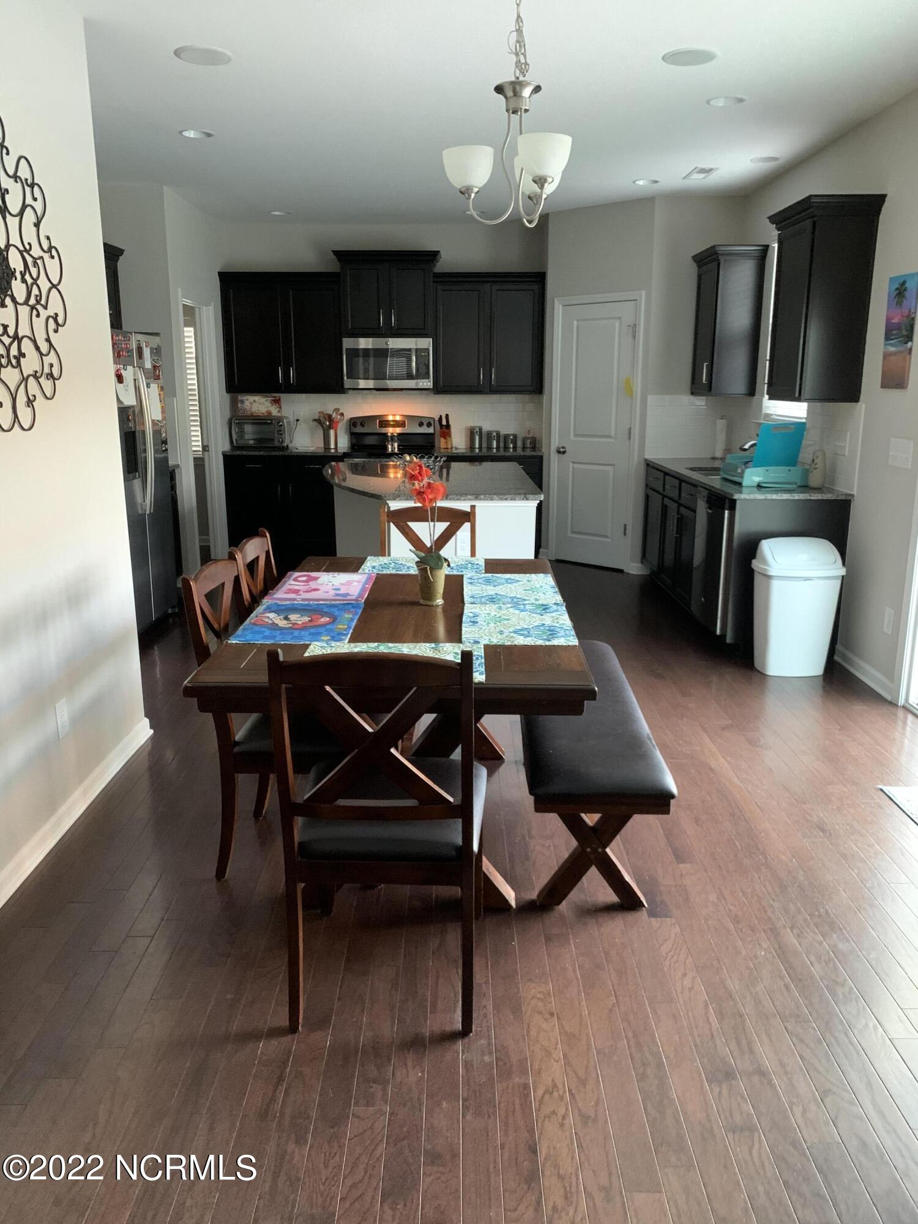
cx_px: 459
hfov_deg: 53.1
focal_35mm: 26
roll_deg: -0.1
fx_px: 919
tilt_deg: -13.6
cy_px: 612
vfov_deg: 67.3
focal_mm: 4.25
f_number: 1.8
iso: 640
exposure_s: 1/30
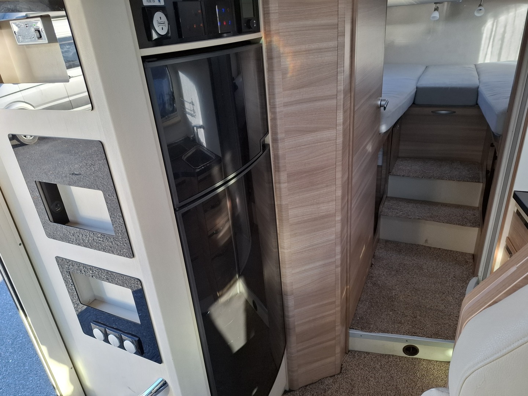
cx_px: 264
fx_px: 351
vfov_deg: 58.9
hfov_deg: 73.9
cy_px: 198
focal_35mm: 23
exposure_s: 1/100
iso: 100
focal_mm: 5.54
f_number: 1.8
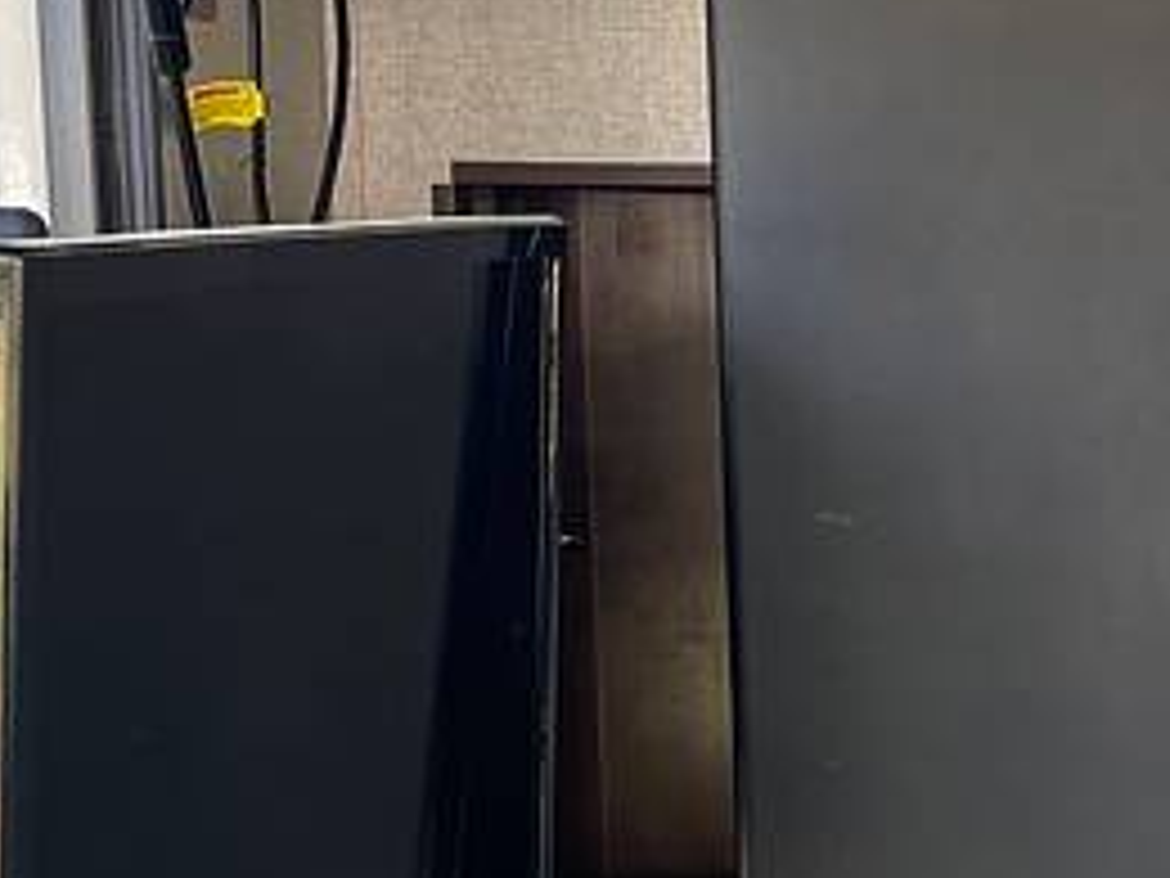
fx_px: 3380
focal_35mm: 100
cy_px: 648
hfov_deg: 18.0
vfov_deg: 14.7
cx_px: 1624
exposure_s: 1/121
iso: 50
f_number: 1.6
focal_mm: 4.2
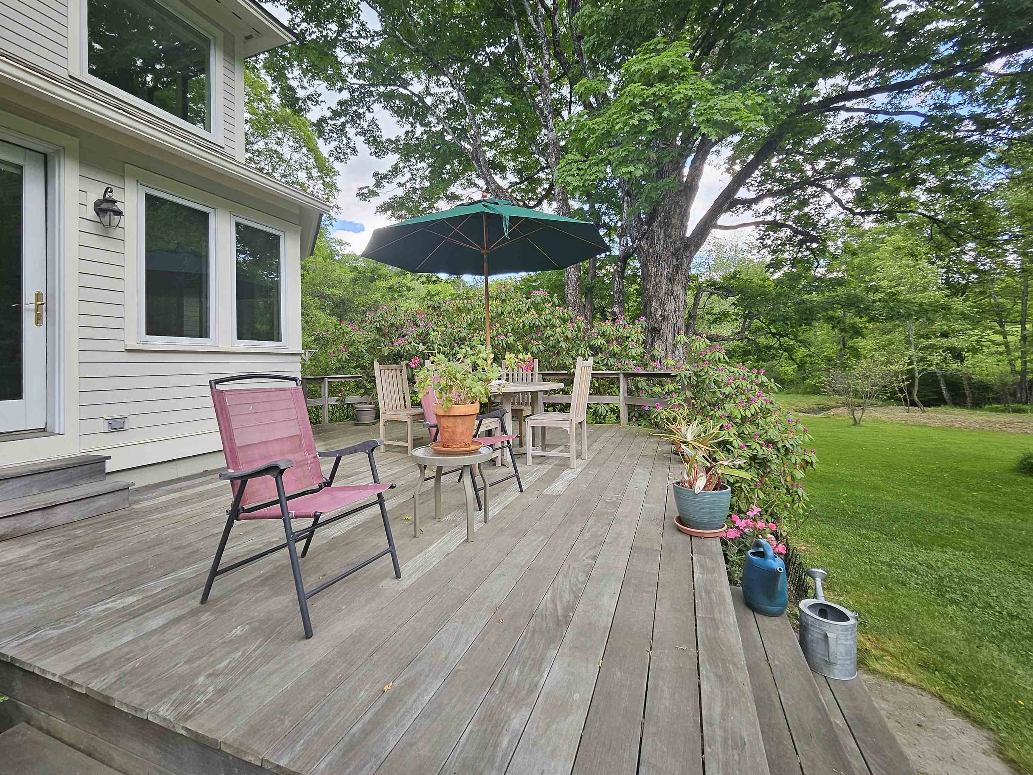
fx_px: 448
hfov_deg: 98.1
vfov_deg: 81.6
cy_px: 355
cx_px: 499
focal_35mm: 15
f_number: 2.2
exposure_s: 1/120
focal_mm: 1.74
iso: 32
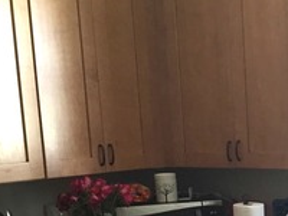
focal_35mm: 93
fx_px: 774
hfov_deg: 19.9
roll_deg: +1.4
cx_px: 337
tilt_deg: -11.9
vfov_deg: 15.3
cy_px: 265
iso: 125
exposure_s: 1/30
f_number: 2.2
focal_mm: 4.15
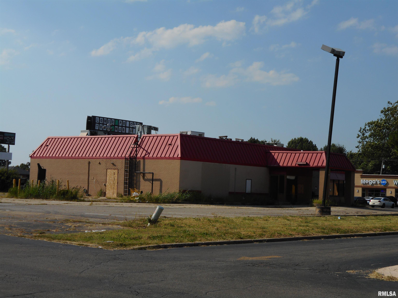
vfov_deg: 21.9
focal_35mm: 67
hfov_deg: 29.0
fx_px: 770
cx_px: 199
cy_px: 149
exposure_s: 1/800
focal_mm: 12
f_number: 5.3
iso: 80
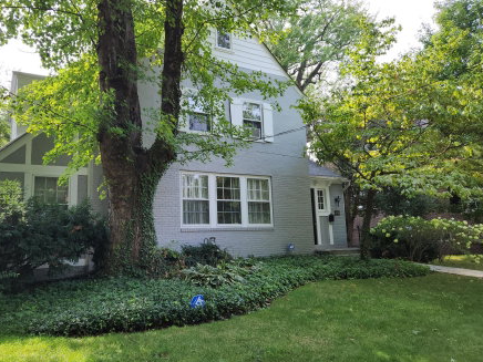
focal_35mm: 27
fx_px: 377
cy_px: 177
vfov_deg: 51.4
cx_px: 217
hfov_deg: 65.2
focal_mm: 5.4
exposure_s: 1/404
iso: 20
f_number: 1.8
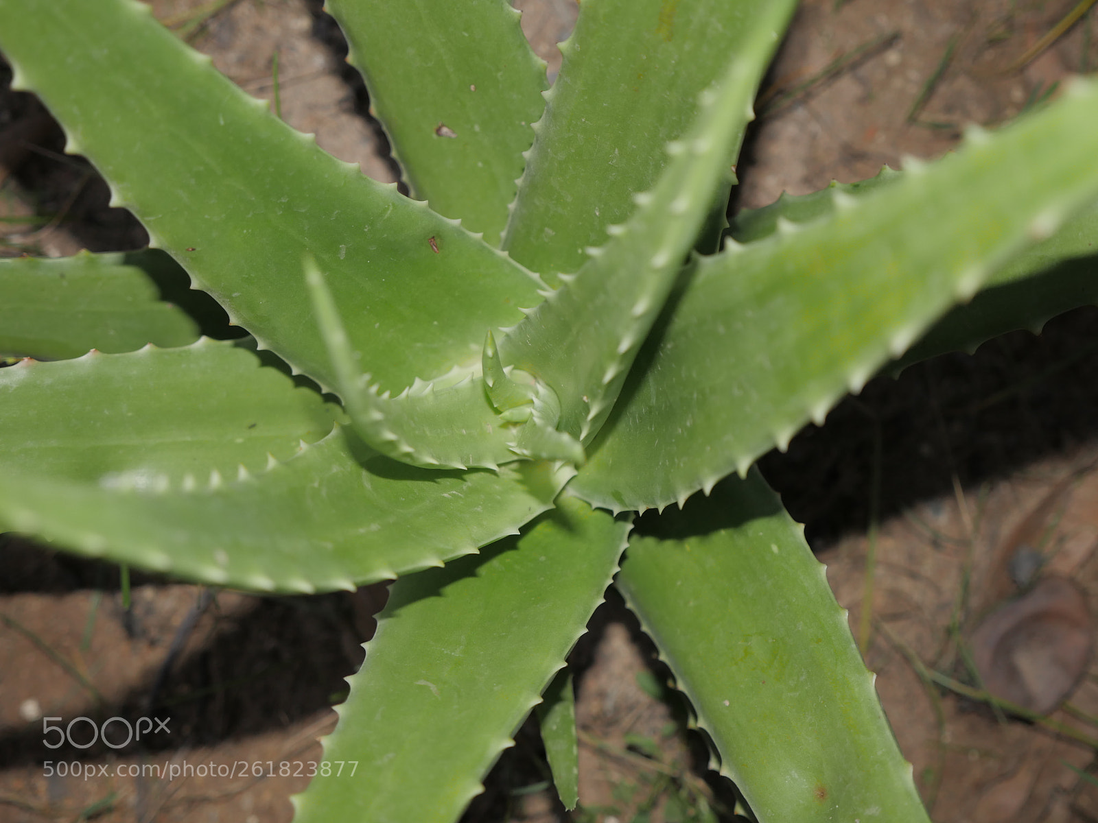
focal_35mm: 52
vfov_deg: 28.0
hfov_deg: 36.8
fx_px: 1649
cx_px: 549
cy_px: 412
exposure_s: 1/60
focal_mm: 26
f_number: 2.8
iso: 320
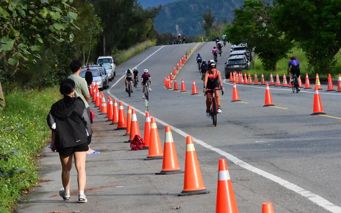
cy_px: 76
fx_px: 1701
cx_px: 216
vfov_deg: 7.2
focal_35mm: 183
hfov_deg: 11.4
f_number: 14
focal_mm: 135
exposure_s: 1/3200
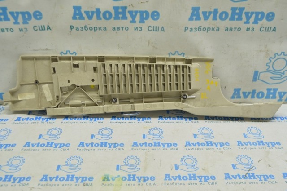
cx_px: 144
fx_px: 287
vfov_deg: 36.8
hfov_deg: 53.2
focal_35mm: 36
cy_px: 96
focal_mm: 24
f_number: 5.6
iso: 400
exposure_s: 1/20
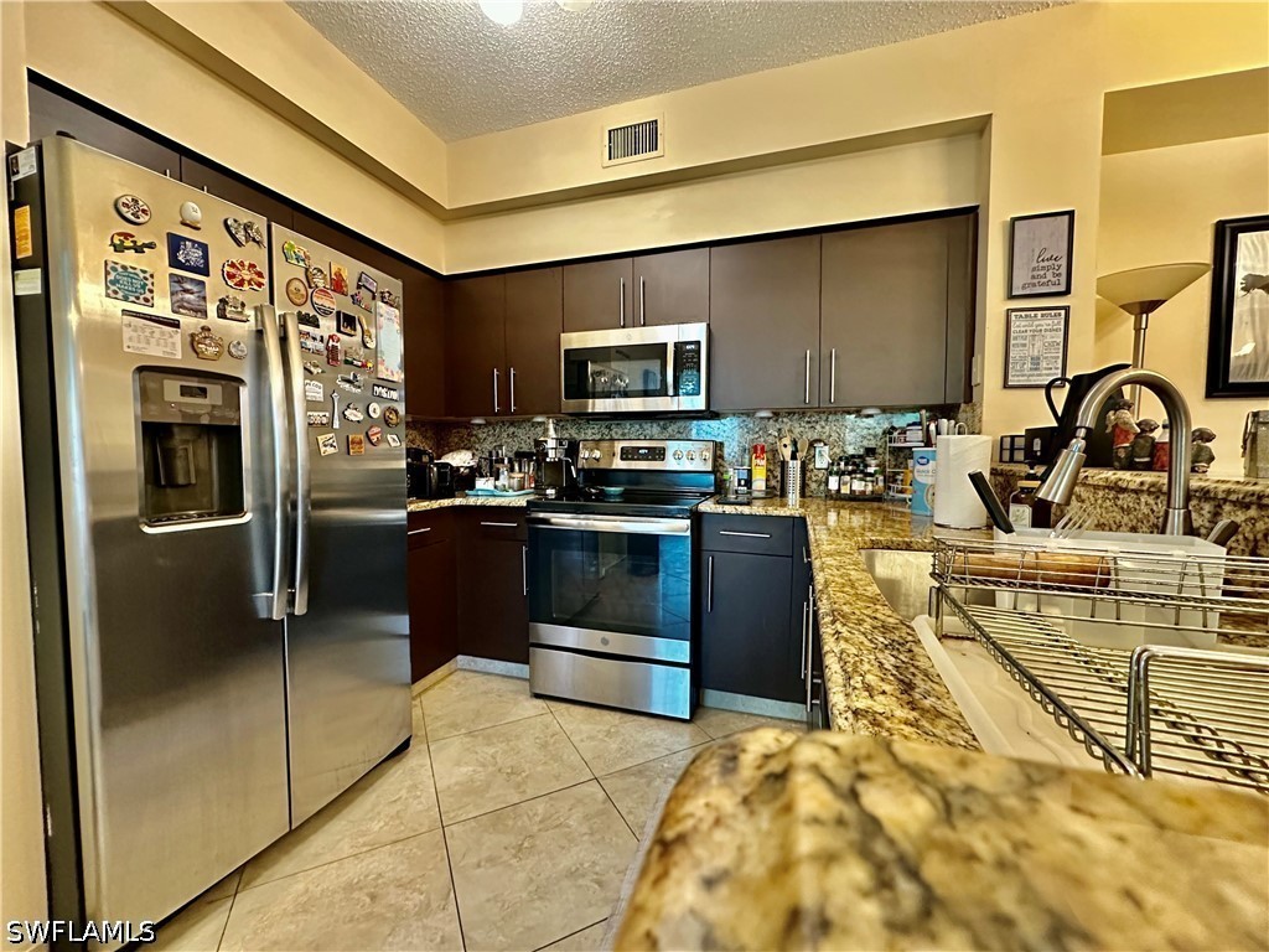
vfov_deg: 85.7
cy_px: 476
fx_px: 513
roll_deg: +0.0
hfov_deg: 102.1
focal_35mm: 14
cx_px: 634
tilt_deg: -2.6
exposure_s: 1/60
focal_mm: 2.22
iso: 1000
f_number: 2.2
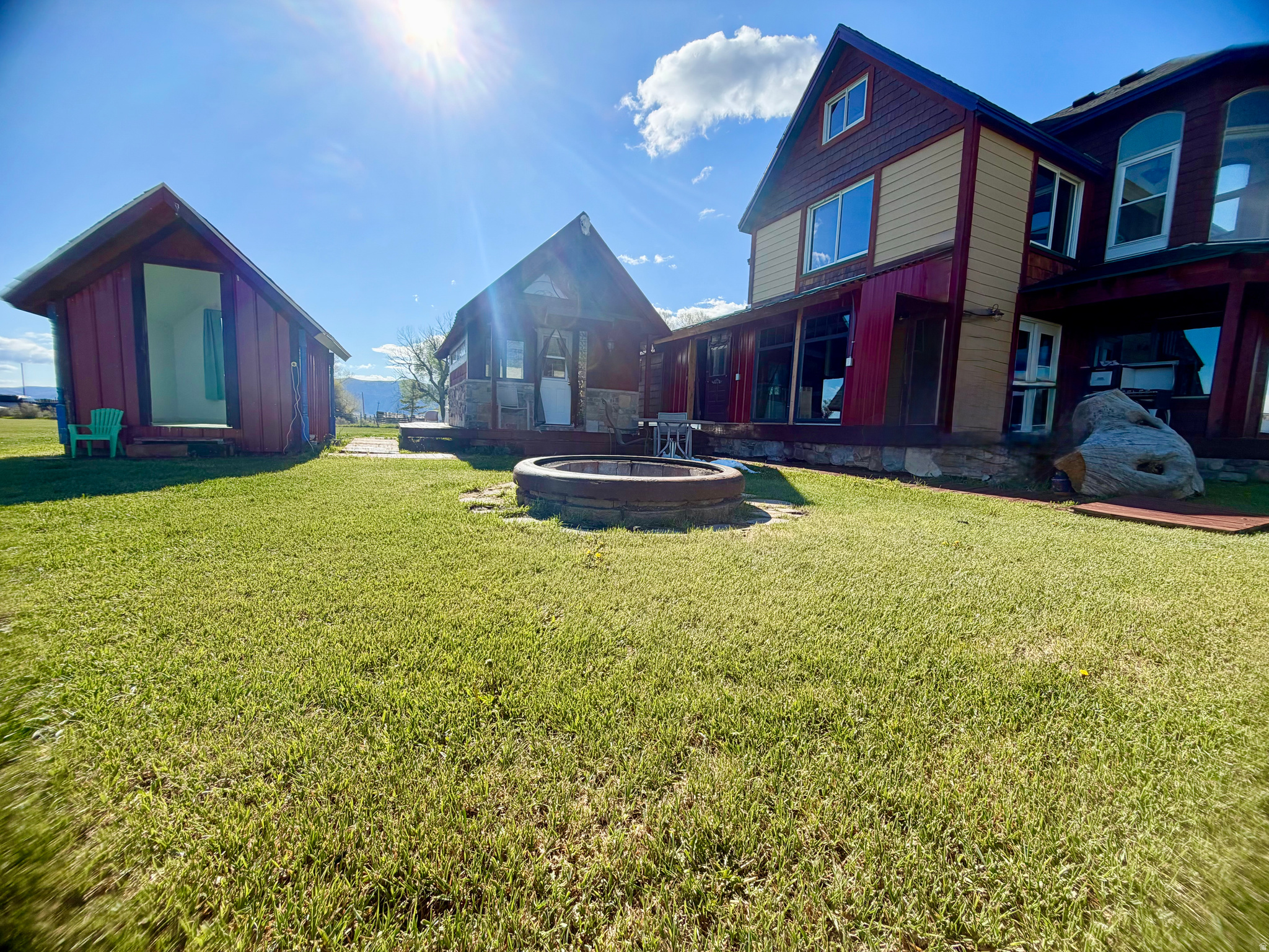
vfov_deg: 85.7
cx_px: 634
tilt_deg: -5.7
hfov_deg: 102.1
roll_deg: -1.4
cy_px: 476
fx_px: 513
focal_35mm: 14
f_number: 2.2
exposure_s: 1/942
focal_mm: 2.22
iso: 32
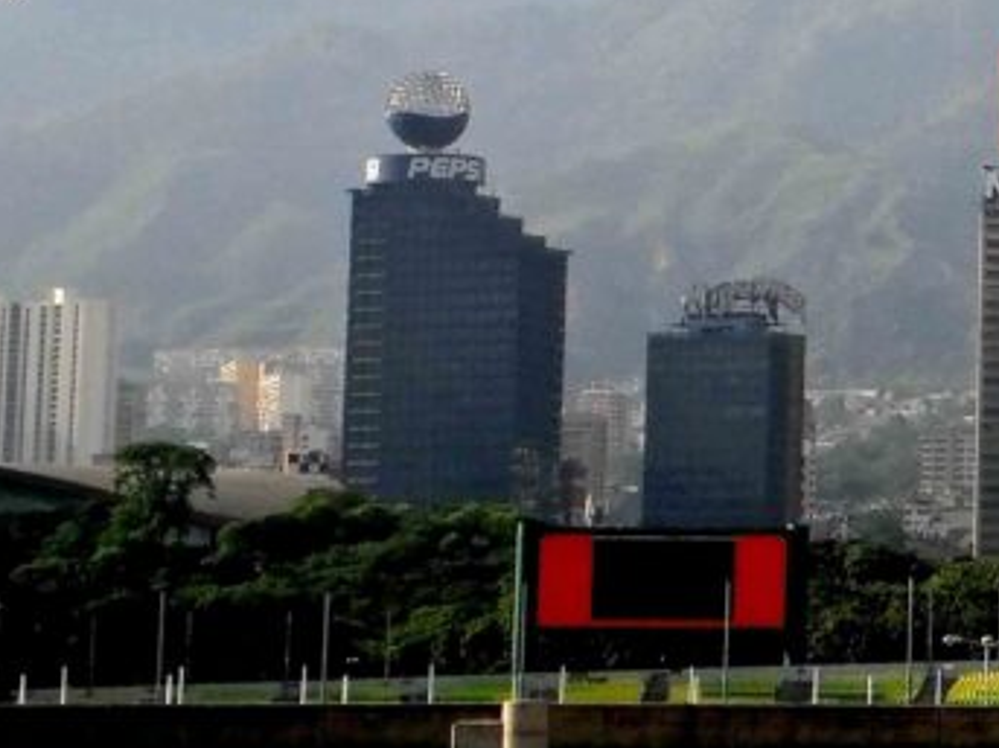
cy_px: -64
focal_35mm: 176
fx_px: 5077
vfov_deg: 8.4
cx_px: 1104
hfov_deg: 11.1
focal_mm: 10.3
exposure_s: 1/640
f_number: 5.9
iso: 100
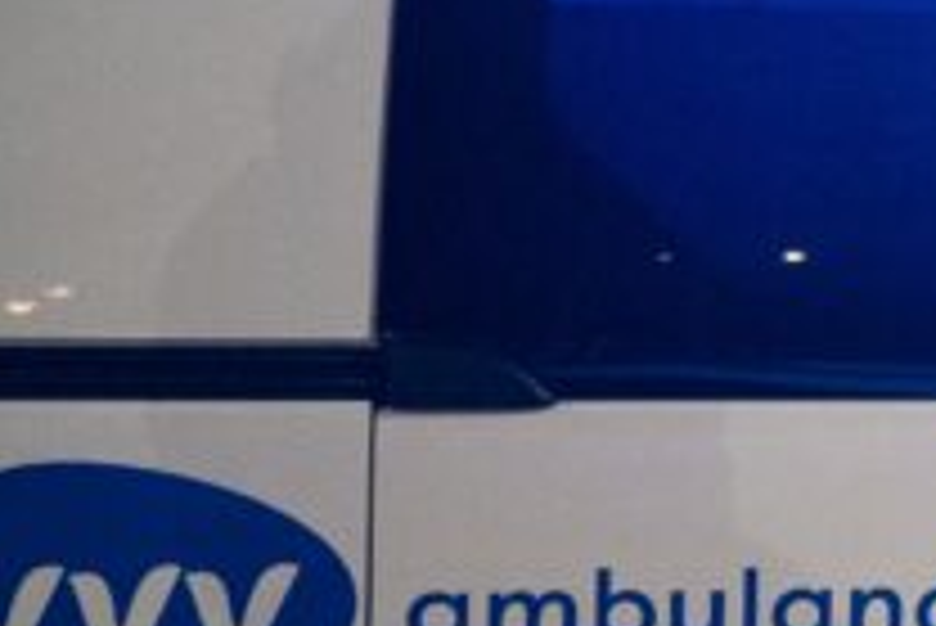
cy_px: 38
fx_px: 3070
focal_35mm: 118
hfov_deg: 13.1
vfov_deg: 11.5
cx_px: 2228
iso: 4000
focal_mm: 24
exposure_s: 1/125
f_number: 2.8
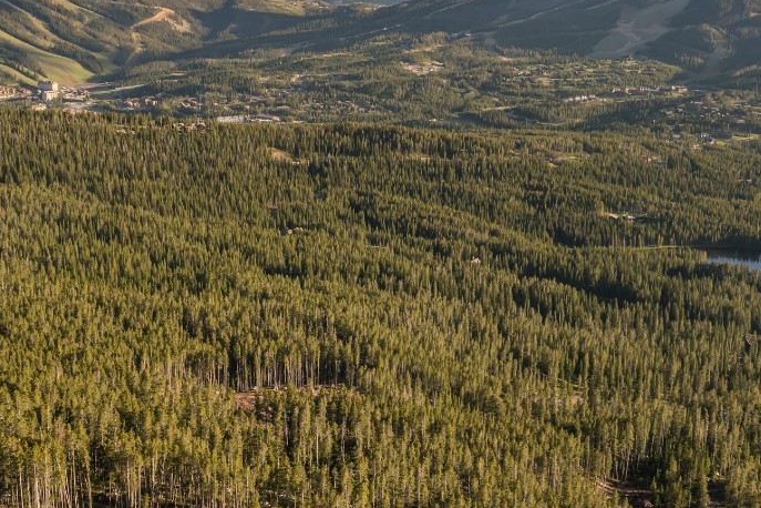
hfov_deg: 41.6
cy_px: 209
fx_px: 993
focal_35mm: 47
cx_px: 470
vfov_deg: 28.6
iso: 100
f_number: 8
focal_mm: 10.26
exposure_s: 1/120
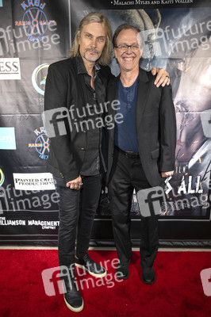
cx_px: 106
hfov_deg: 49.5
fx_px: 229
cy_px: 158
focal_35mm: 26
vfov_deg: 69.4
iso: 800
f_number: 5.6
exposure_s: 1/200
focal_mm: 26
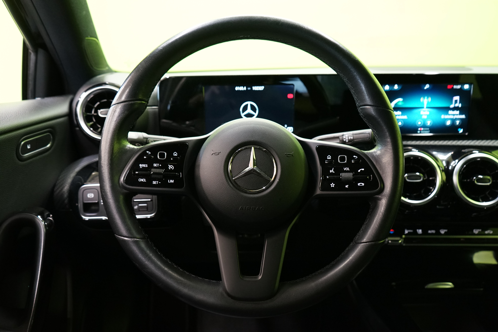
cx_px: 249
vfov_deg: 46.4
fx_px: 387
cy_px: 166
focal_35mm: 28
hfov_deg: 65.5
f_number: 5
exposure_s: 1/15
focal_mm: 28
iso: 2500
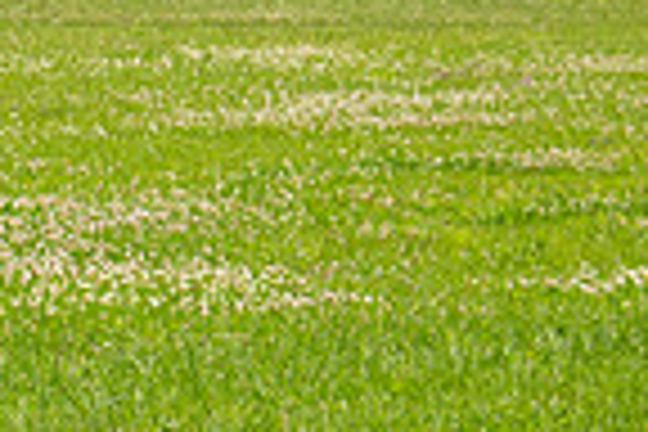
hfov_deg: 6.9
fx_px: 5238
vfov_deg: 4.7
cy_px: 306
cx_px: -576
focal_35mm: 291
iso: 200
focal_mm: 48
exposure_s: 1/800
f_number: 5.6
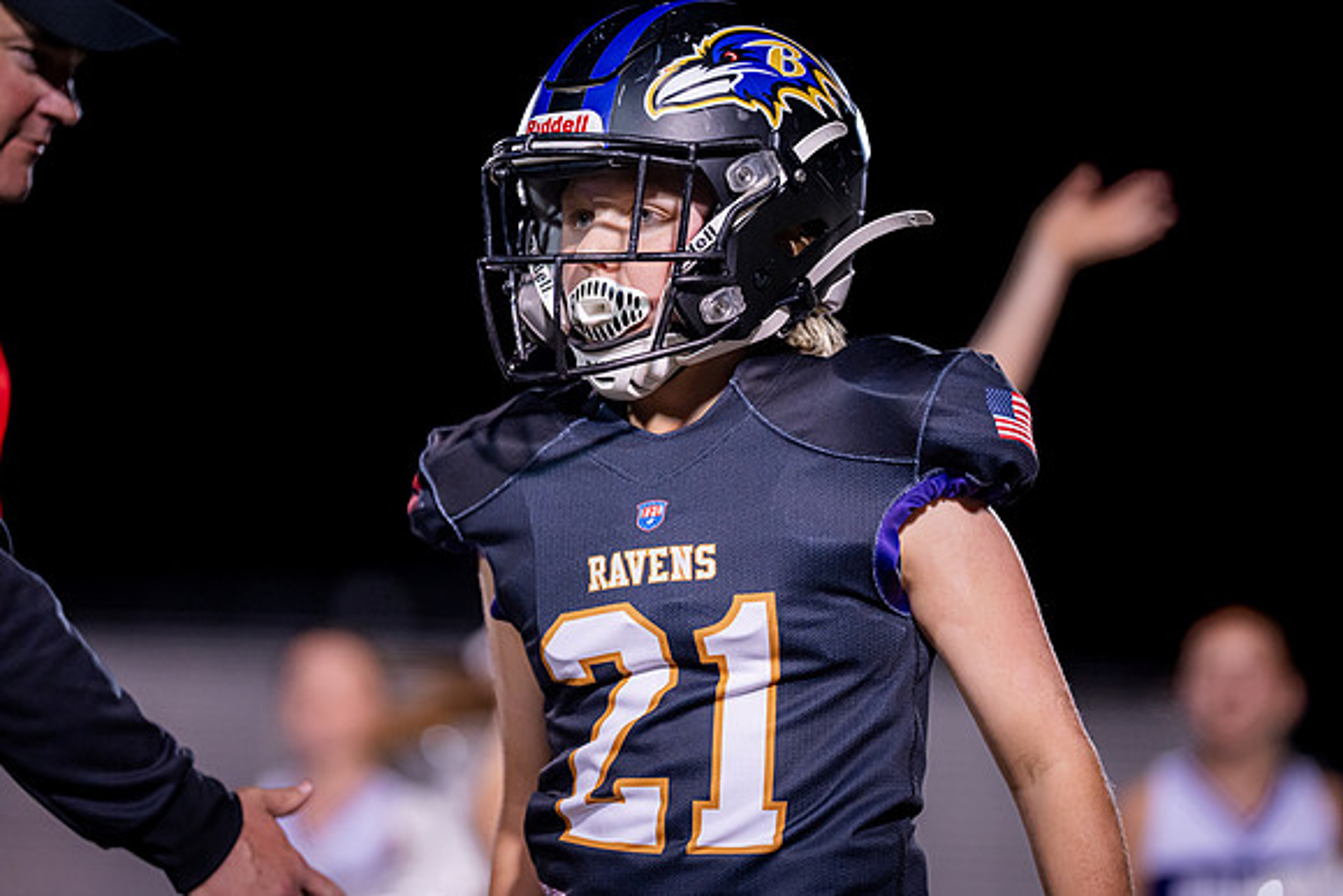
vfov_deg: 9.6
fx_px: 5363
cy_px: 473
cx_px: 629
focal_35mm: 144
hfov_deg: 14.3
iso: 1250
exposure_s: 1/1000
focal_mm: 135
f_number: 1.8
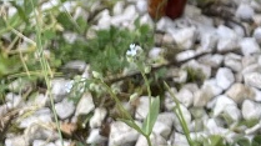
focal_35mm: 163
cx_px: 410
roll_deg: +3.8
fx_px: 1127
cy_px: 52
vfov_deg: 7.4
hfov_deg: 12.5
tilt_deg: -26.0
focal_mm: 4.2
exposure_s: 1/242
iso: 32
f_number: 1.6
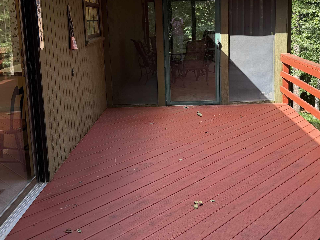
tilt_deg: -6.2
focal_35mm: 38
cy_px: 67
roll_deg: +0.8
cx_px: 186
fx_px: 351
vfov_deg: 37.0
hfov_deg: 48.8
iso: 100
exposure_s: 1/473
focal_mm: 6.76
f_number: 1.78
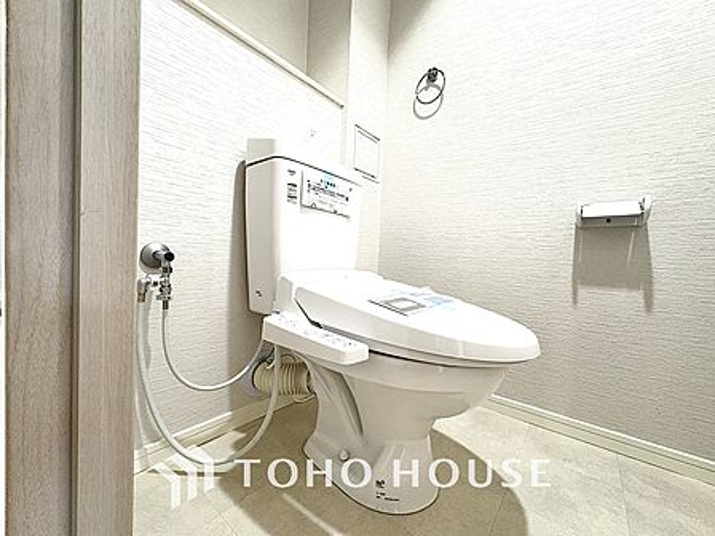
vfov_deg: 85.7
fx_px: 289
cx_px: 358
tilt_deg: -2.2
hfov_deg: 102.1
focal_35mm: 14
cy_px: 268
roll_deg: -1.7
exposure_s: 1/50
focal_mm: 2.22
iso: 500
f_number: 2.2
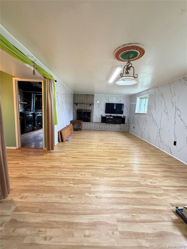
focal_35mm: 14
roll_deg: -3.3
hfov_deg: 85.7
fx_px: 101
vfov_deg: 102.1
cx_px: 94
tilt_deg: -8.5
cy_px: 124
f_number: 2.2
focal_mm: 2.22
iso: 400
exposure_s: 1/60
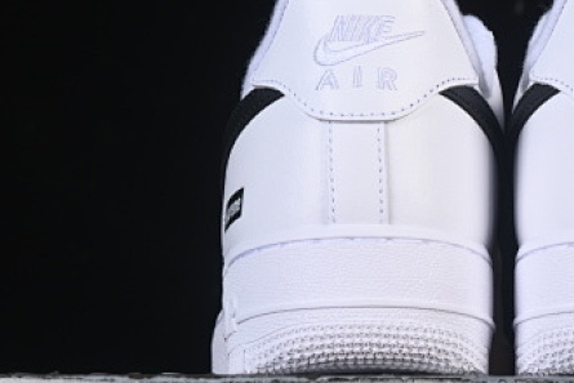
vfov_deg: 7.5
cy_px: 88
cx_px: 508
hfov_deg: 11.2
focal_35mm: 182
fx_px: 2903
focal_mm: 50
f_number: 8
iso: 160
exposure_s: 1/100
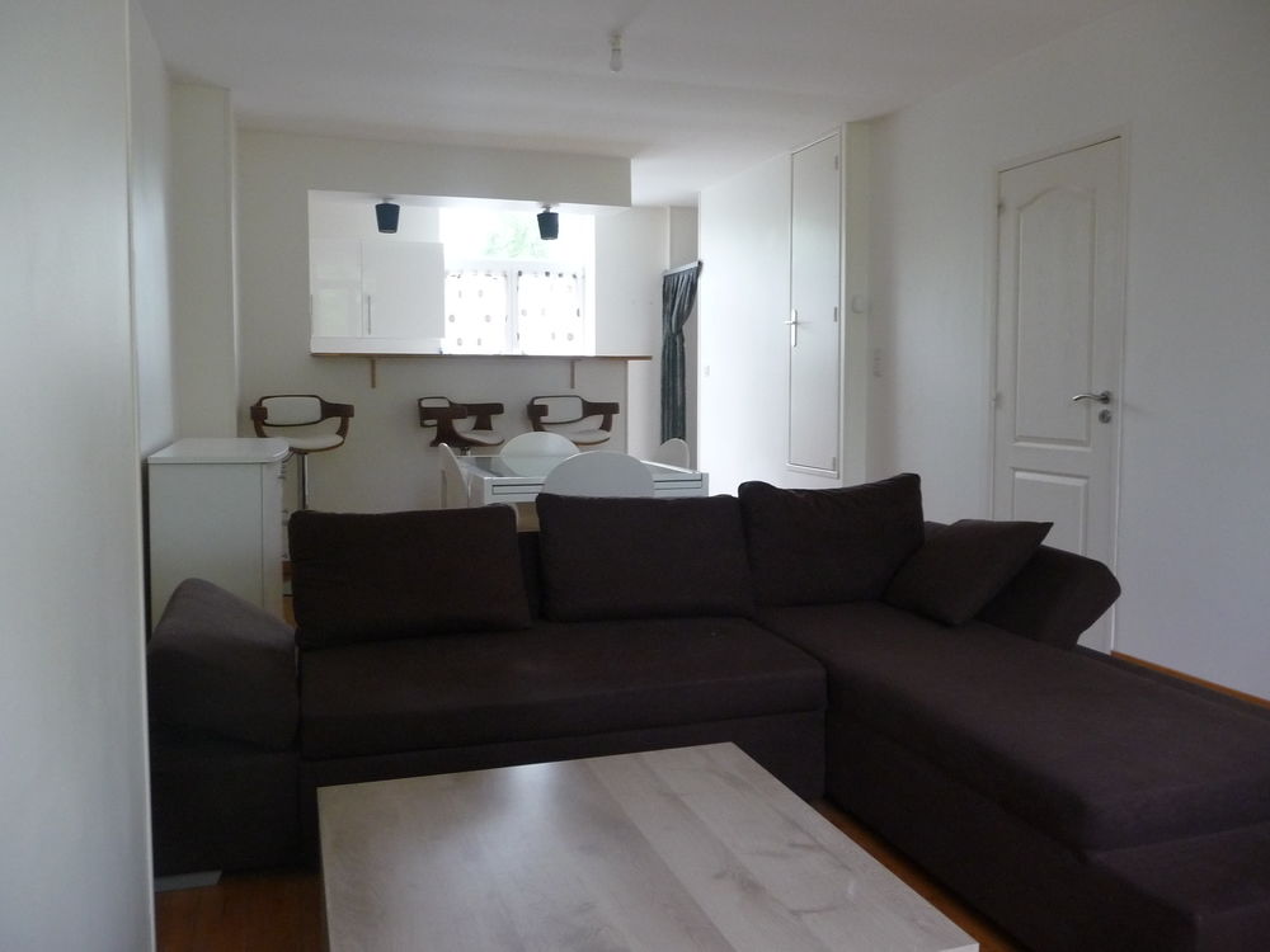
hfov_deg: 63.4
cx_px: 635
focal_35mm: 28
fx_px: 1027
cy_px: 476
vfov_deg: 49.7
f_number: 3.3
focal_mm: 4.7
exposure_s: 1/30
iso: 320
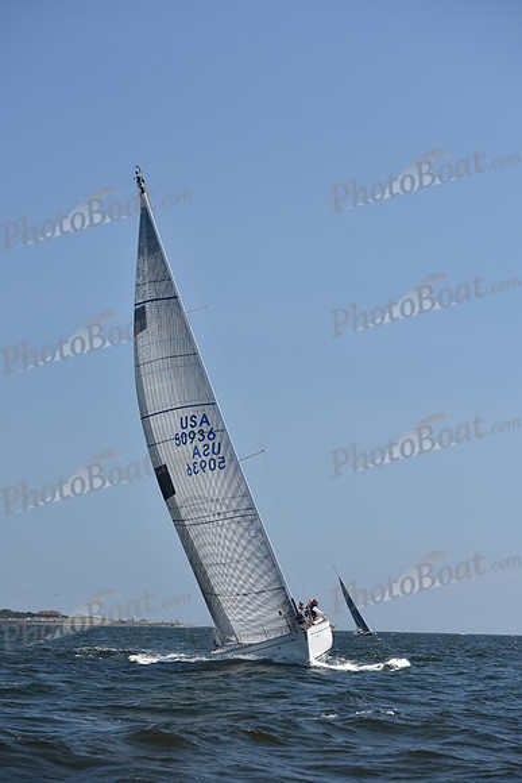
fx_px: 2000
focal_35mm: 92
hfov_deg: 14.9
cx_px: 261
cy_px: 392
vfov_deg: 22.1
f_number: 5
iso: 250
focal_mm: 92
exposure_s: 1/1000
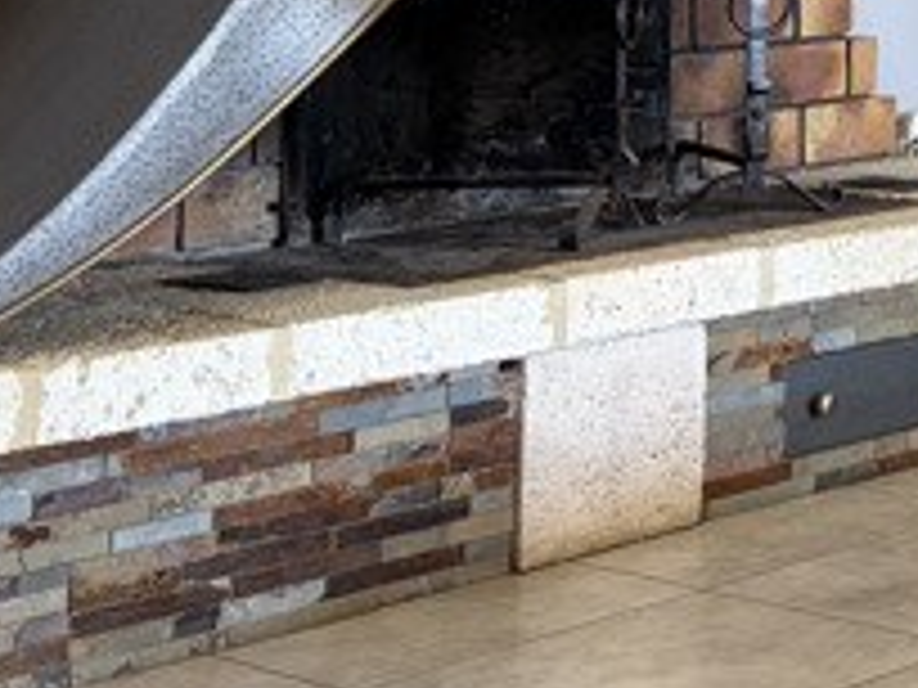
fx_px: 2705
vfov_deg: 13.5
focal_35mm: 102
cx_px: 1552
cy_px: -405
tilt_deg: +6.0
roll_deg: +1.6
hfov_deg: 16.7
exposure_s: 1/50
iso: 64
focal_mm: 5.96
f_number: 1.6
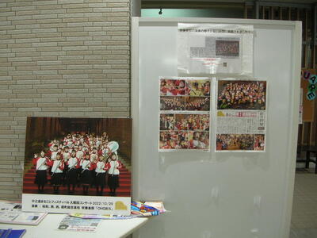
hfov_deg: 52.6
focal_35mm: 35
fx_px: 321
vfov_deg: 40.7
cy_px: 119
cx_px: 158
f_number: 2.8
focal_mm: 5.8
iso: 50
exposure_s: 1/10.3
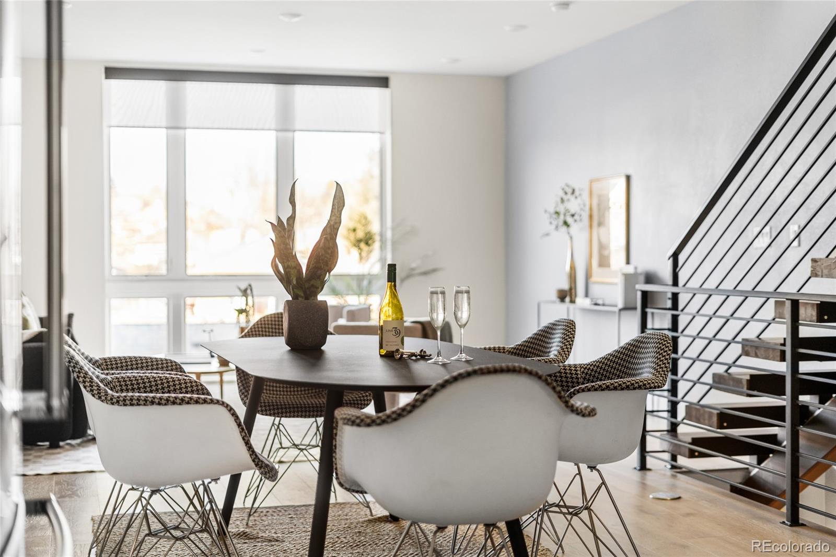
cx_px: 418
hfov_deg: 39.6
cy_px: 278
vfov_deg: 27.0
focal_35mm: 50
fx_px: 1161
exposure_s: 1/40
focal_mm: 50
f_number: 1.8
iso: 160
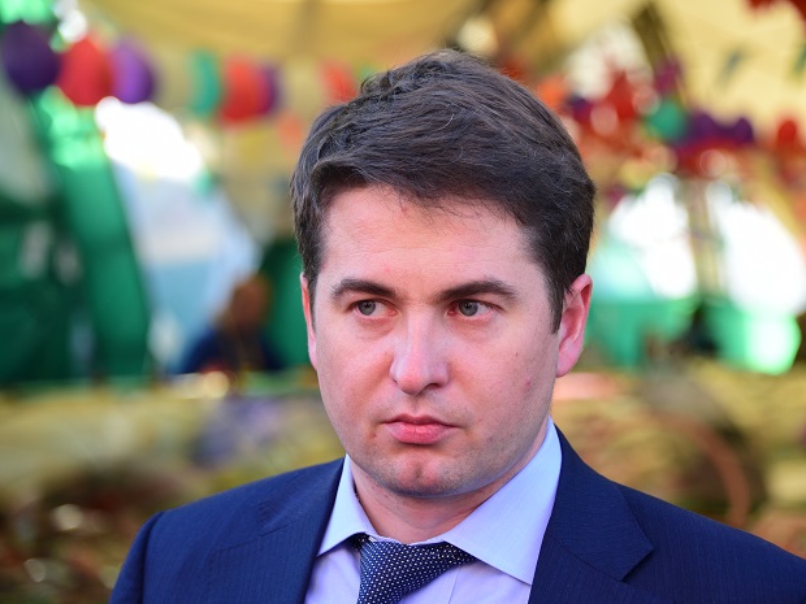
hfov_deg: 15.6
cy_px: 302
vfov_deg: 11.8
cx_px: 450
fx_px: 2934
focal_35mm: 126
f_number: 5.6
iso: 640
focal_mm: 116
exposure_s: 1/320
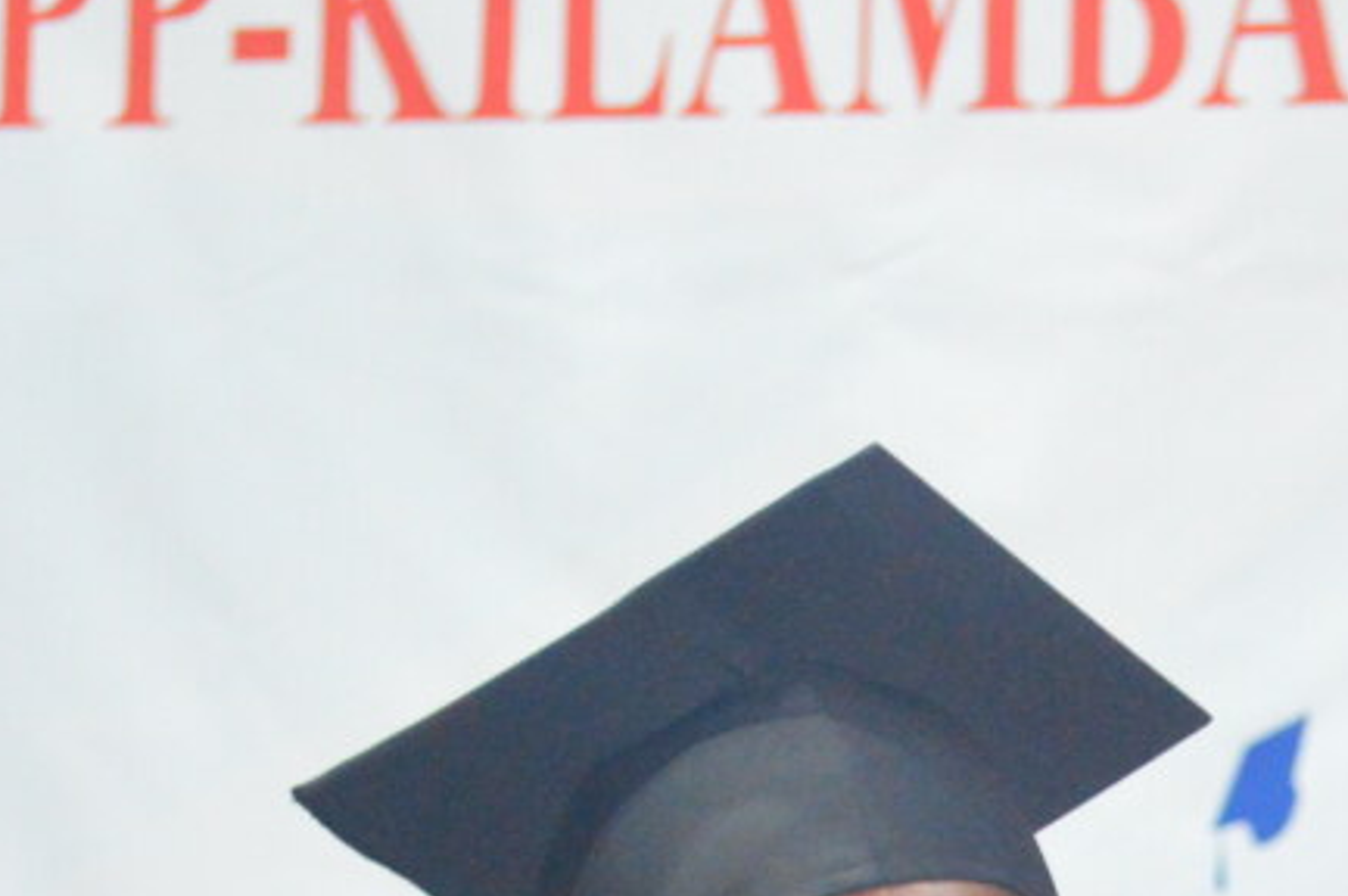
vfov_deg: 5.8
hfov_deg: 8.7
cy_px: 1565
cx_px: 1715
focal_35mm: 233
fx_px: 8718
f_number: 5.3
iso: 2500
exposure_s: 1/60
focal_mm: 42
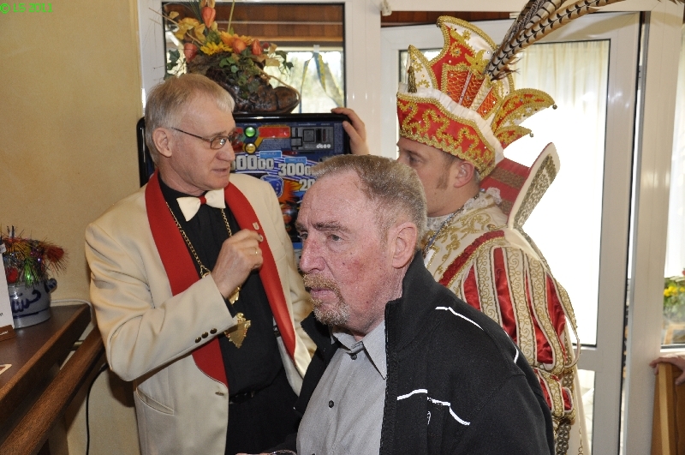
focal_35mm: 36
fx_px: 684
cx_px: 342
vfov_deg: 36.8
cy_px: 228
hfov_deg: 53.2
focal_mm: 24
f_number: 5
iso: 400
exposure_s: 1/100
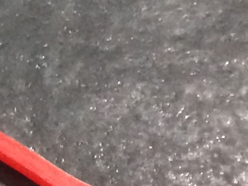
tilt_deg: -56.1
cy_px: -102
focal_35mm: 229
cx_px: -365
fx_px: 1641
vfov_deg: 6.4
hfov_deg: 7.9
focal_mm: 4.15
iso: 250
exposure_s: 1/30
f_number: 2.2
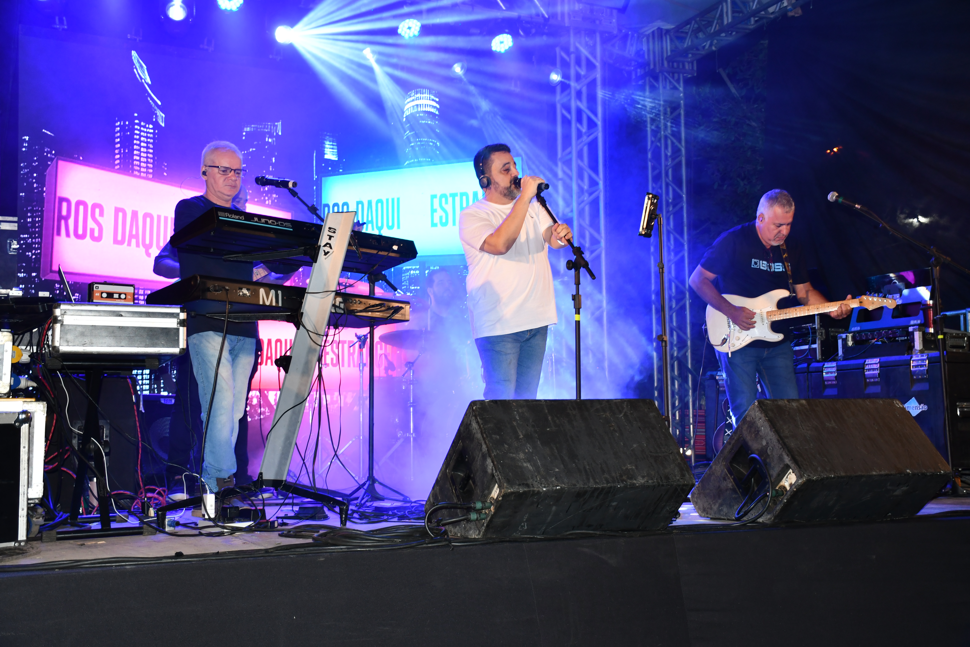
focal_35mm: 40
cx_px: 485
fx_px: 1078
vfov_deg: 33.4
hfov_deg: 48.5
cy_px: 324
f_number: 4
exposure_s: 1/60
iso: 450
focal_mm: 27
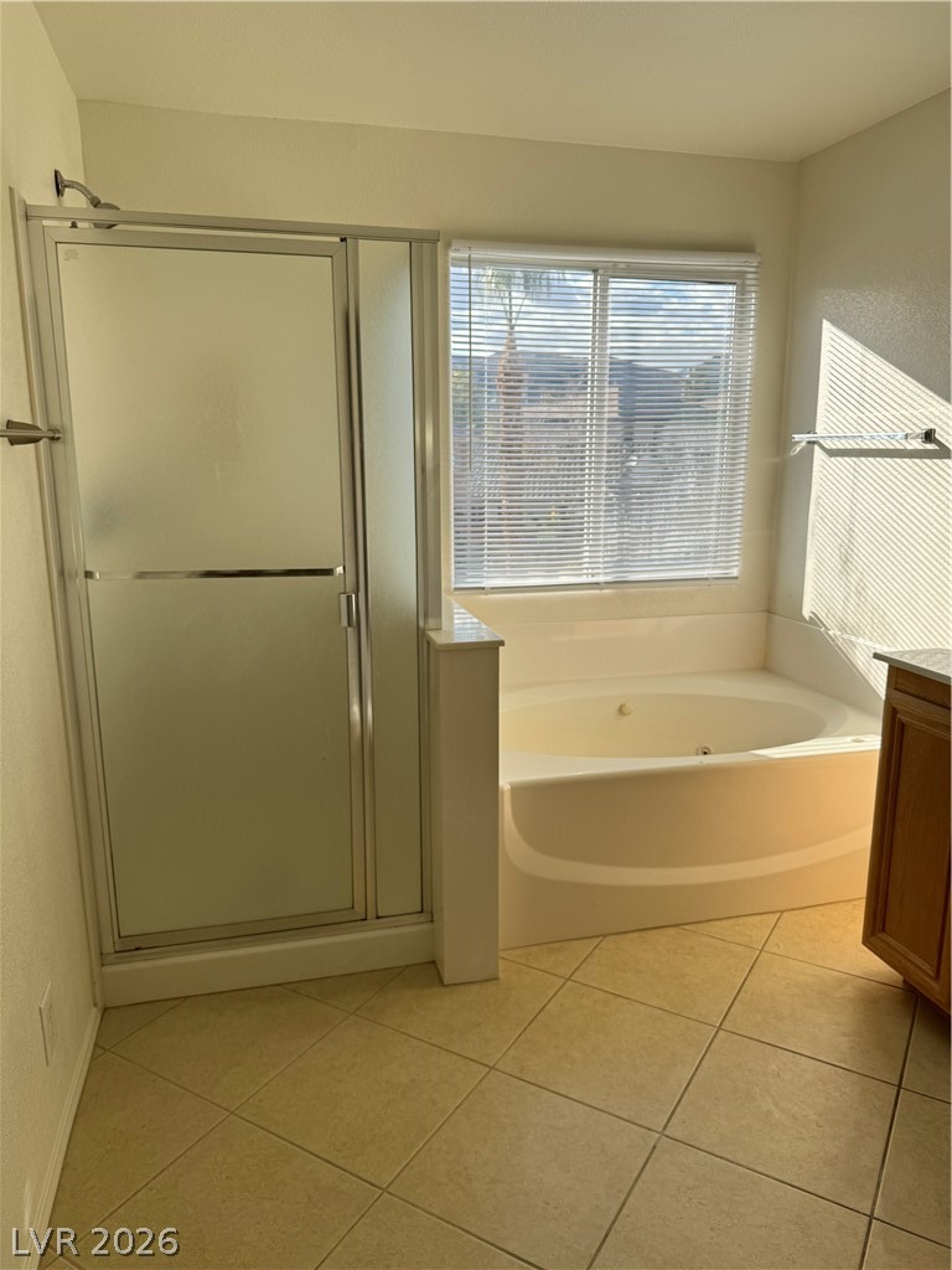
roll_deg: +0.5
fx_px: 880
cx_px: 476
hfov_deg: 56.8
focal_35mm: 24
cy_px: 635
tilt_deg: -12.4
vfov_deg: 71.6
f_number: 1.78
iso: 80
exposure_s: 1/1637
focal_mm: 6.86
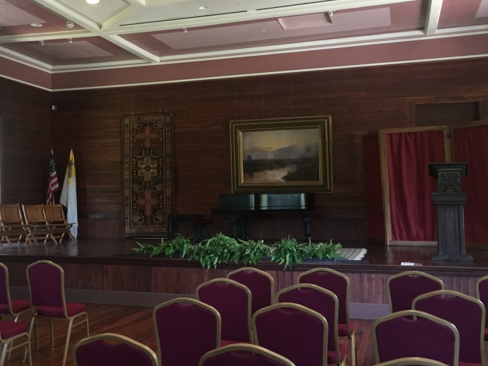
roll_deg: -0.4
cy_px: 172
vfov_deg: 33.6
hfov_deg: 43.3
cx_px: 168
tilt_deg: +2.2
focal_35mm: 43
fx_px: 606
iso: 100
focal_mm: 4.15
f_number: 2.2
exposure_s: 1/30
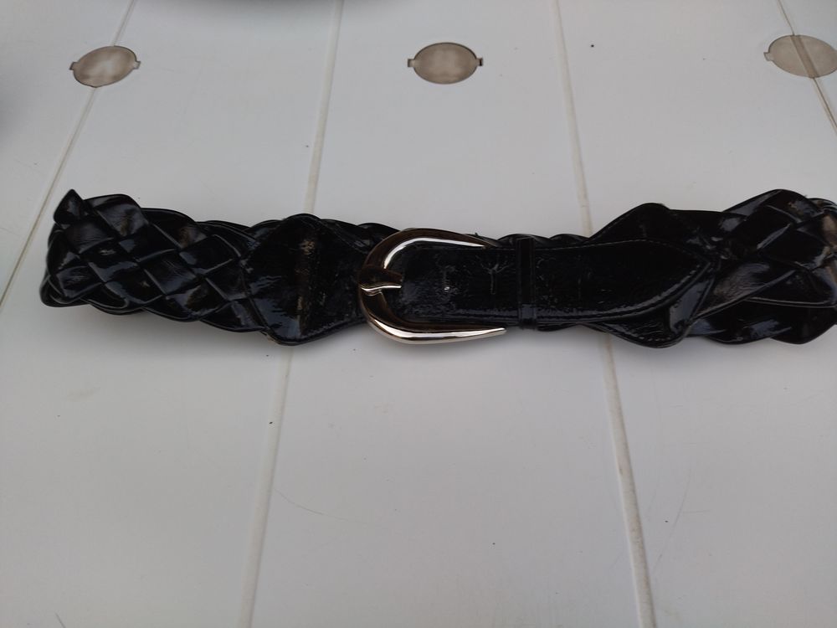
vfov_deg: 51.4
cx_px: 418
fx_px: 653
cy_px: 314
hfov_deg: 65.3
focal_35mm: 27
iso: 103
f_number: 1.79
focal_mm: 4.74
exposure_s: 1/100
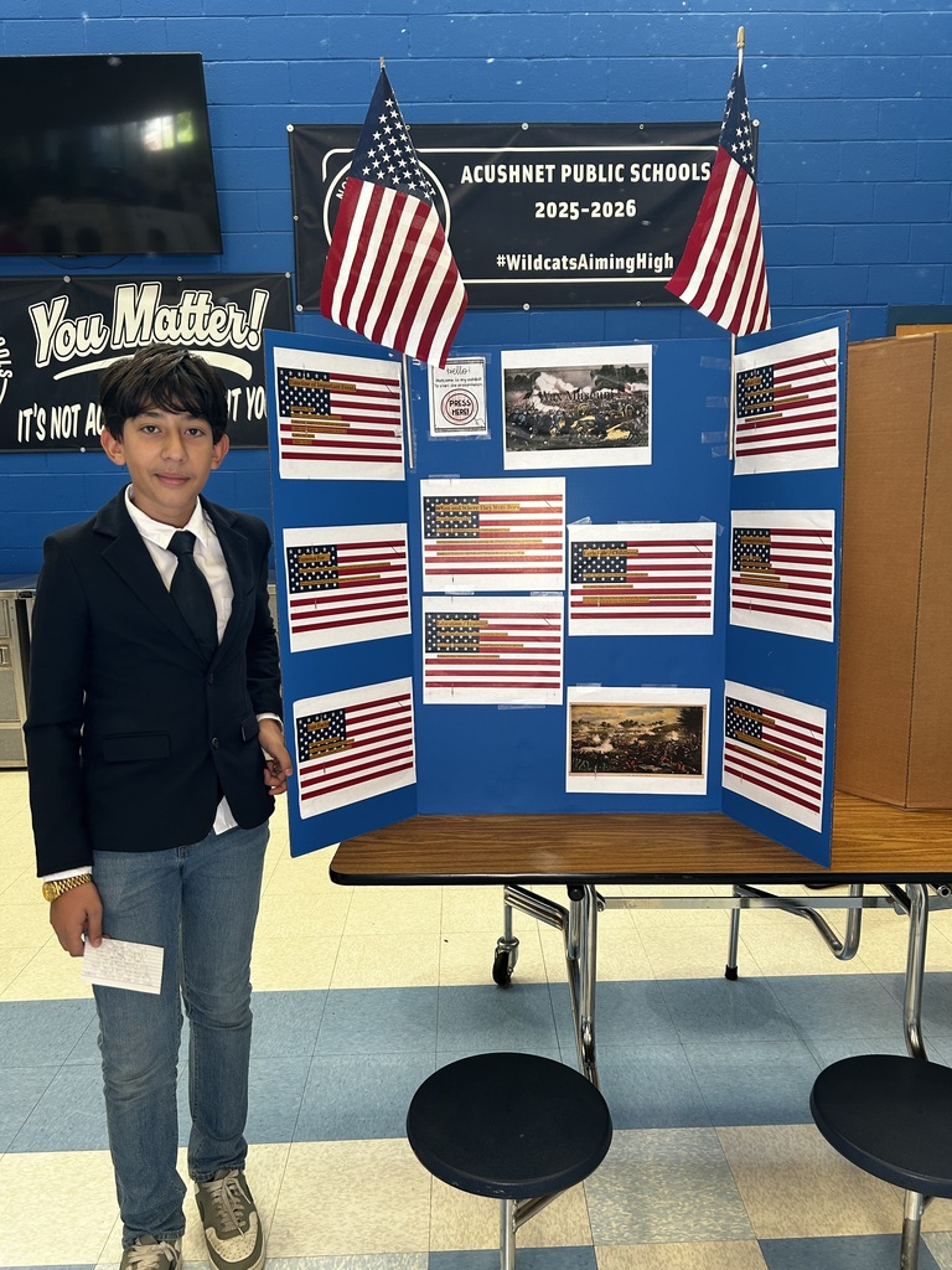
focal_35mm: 26
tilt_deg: -10.1
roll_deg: +0.9
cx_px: 476
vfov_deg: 67.3
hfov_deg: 53.1
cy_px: 635
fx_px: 953
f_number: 1.5
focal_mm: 5.7
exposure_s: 1/60
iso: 80
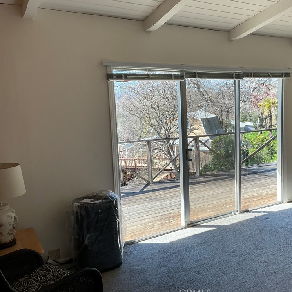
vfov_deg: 48.4
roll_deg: +1.1
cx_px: 195
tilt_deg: -8.4
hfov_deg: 47.7
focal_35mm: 34
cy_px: 148
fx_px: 324
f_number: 1.8
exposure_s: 1/219
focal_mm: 3
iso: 20
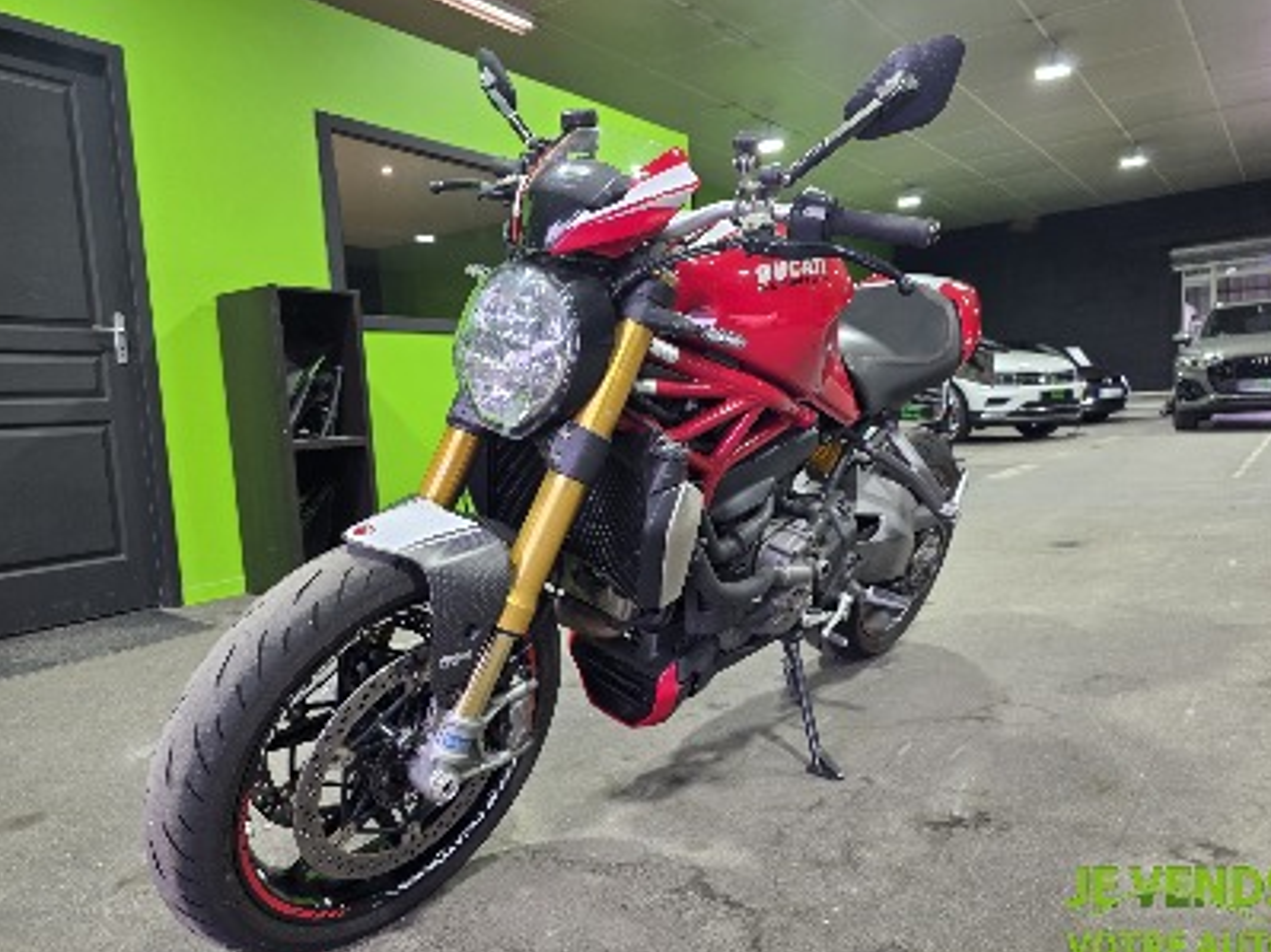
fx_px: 881
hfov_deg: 71.6
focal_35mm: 24
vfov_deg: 56.8
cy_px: 490
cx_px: 650
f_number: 1.7
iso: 100
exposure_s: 1/100
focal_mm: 6.25
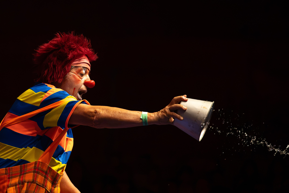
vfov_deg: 6.5
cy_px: 40
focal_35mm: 211
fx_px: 1694
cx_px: 35
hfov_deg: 9.7
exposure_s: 1/2500
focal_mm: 120
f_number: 2.8
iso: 6400
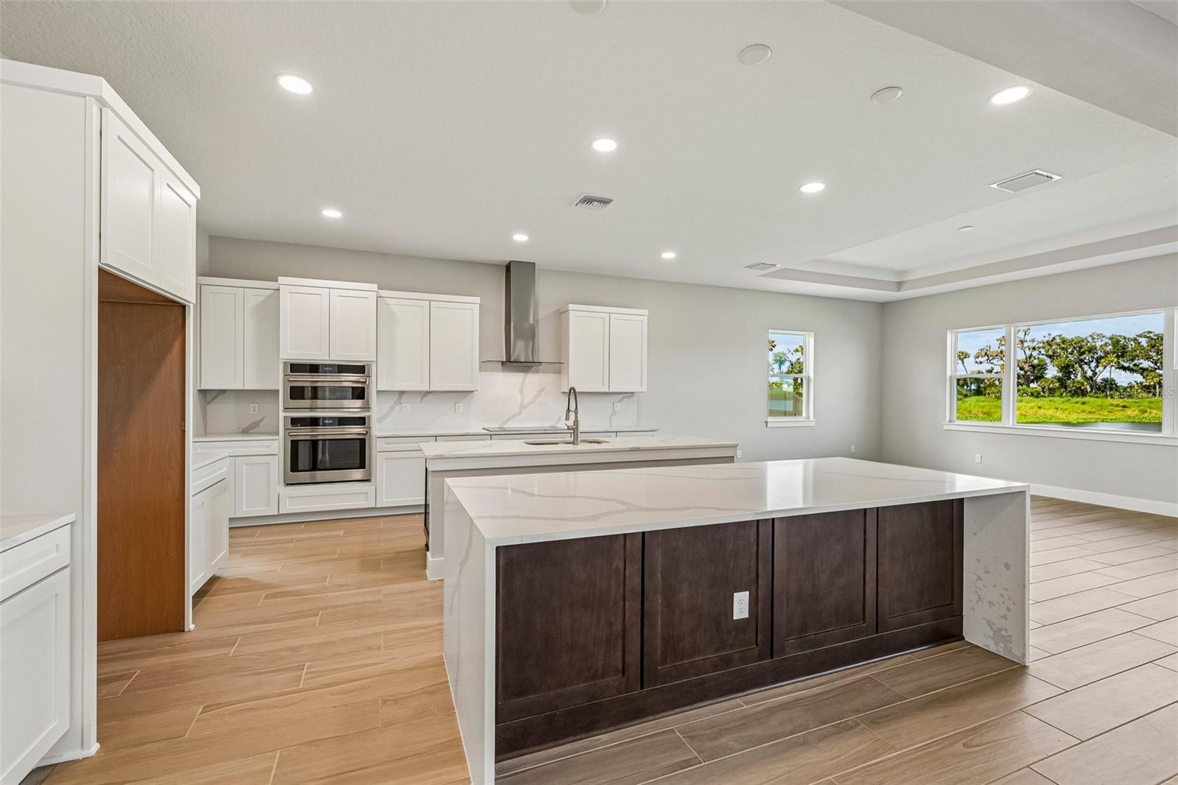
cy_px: 392
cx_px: 589
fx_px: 458
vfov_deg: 81.2
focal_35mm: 14
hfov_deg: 104.3
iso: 400
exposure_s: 1/80
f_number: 8
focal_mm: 14
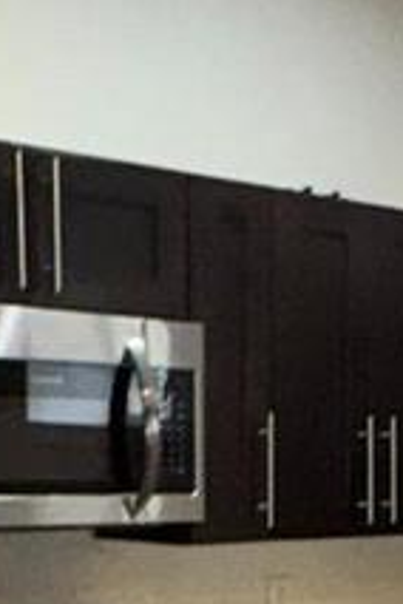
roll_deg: +0.2
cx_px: 599
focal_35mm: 105
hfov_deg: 12.4
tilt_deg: -7.7
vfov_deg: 18.6
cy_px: 678
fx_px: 1763
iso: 160
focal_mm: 2.22
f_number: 2.2
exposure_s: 1/60
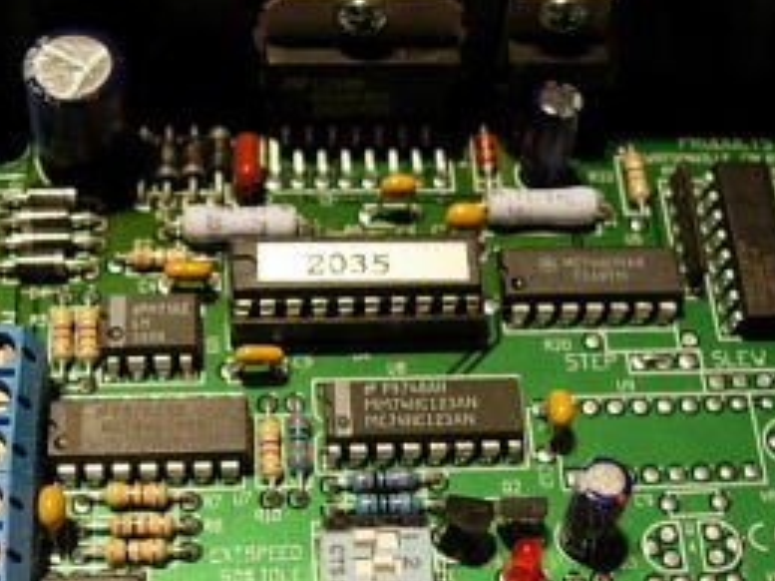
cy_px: 373
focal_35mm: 69
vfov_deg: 21.2
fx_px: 1544
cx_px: 398
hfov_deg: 28.2
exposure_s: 1/11.3
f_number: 2.8
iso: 64
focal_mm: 7.8
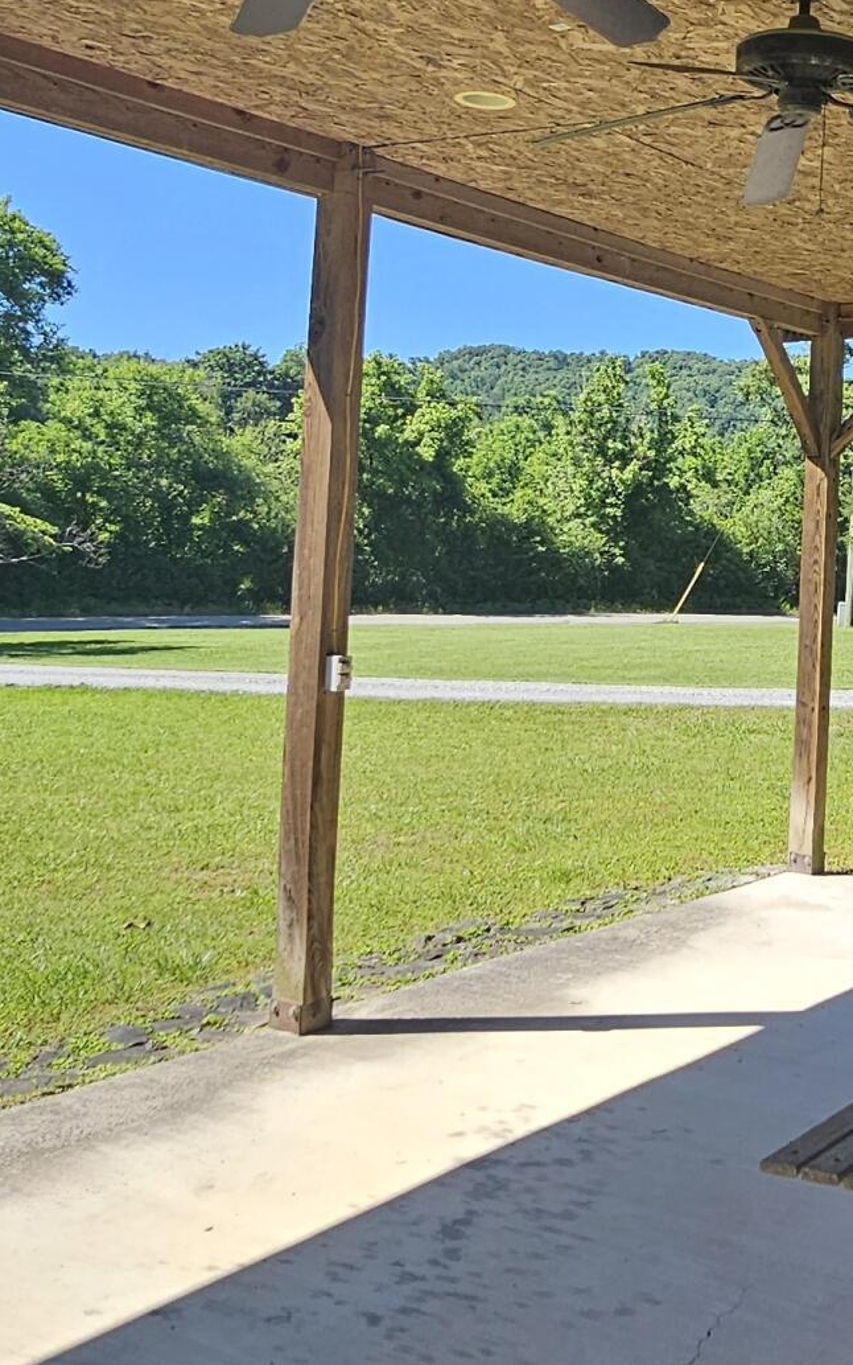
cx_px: 774
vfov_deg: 48.3
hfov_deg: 30.5
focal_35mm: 40
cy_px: 436
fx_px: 1487
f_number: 2.2
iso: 50
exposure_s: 1/927
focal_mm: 2.2
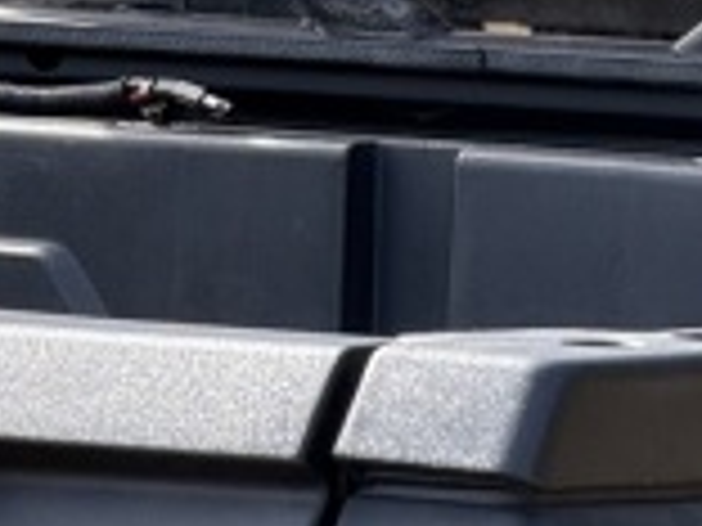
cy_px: -418
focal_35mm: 615
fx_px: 12472
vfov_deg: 2.4
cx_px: 670
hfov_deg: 3.2
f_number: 2.8
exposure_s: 1/447
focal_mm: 15.66
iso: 64
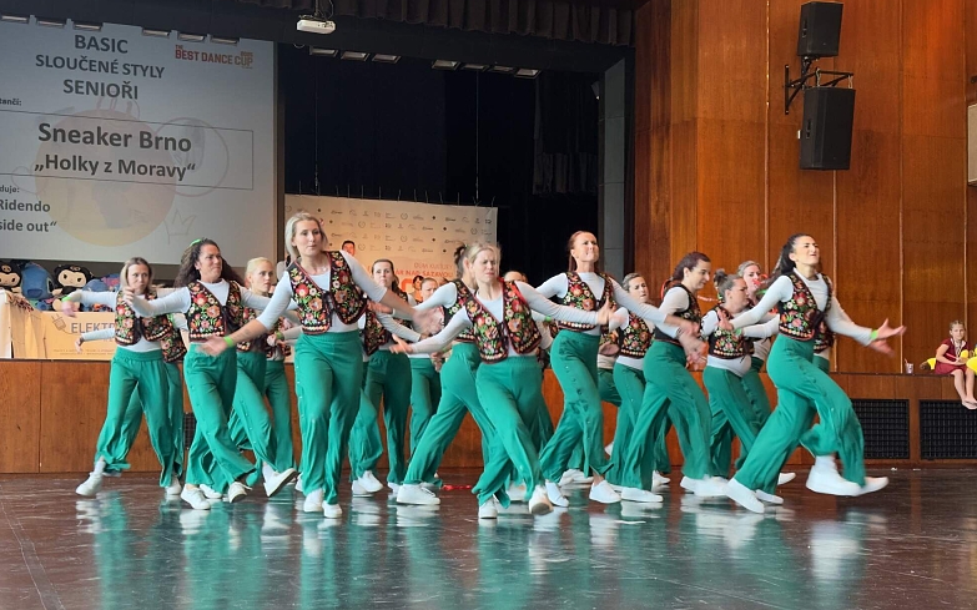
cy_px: 367
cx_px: 494
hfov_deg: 38.9
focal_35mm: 52
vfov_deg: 24.8
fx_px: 1384
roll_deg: -0.7
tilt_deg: +3.3
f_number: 1.78
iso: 80
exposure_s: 1/50
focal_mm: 6.86
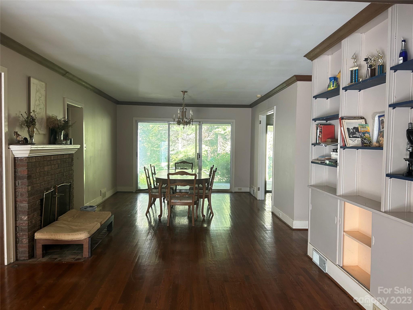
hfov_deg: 67.3
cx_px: 206
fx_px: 310
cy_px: 155
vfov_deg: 53.1
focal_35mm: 26
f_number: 1.5
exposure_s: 1/99
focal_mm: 5.7
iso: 125
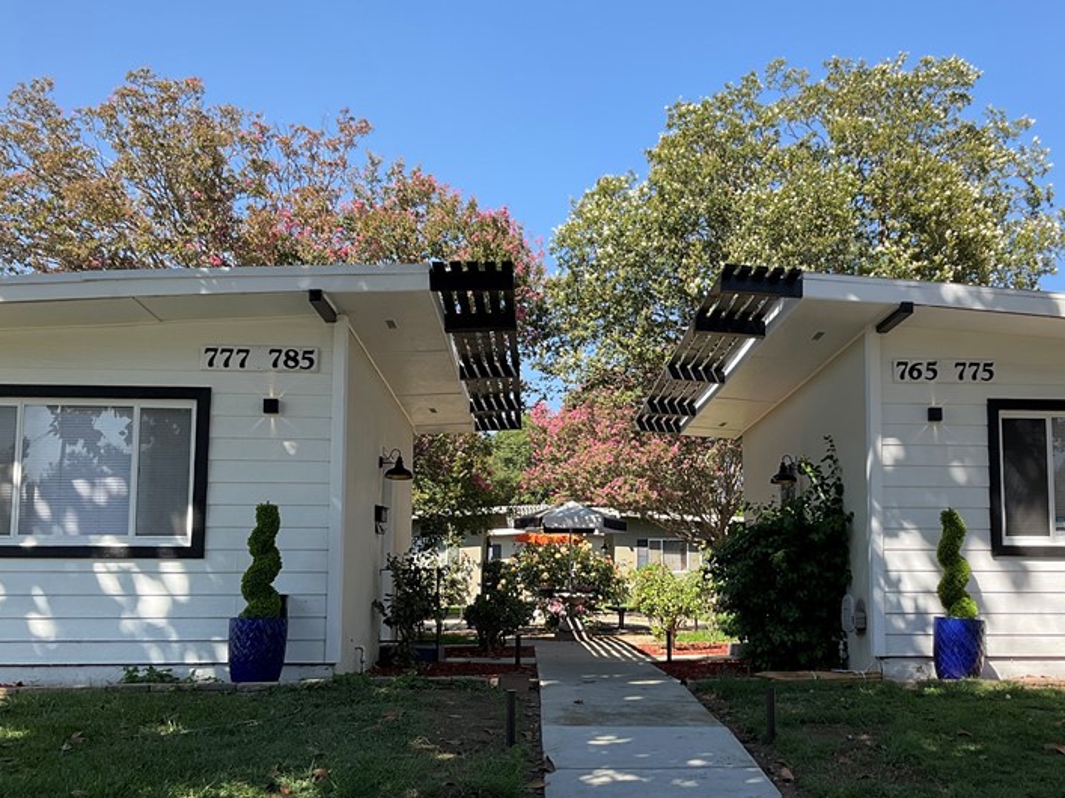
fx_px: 1292
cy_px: 480
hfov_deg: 44.4
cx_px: 670
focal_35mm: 42
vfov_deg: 34.2
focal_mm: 3
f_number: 1.8
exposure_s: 1/816
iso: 25
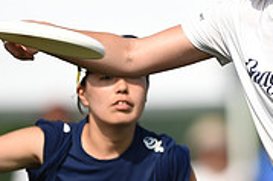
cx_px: 300
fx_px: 9842
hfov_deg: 1.6
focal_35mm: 1299
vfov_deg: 1.1
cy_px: 68
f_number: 2.8
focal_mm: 400
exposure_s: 1/2000
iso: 100
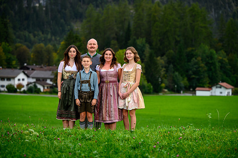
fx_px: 694
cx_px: 119
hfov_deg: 19.5
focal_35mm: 105
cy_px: 79
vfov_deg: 13.0
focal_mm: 105
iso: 200
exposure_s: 1/160
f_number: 3.5
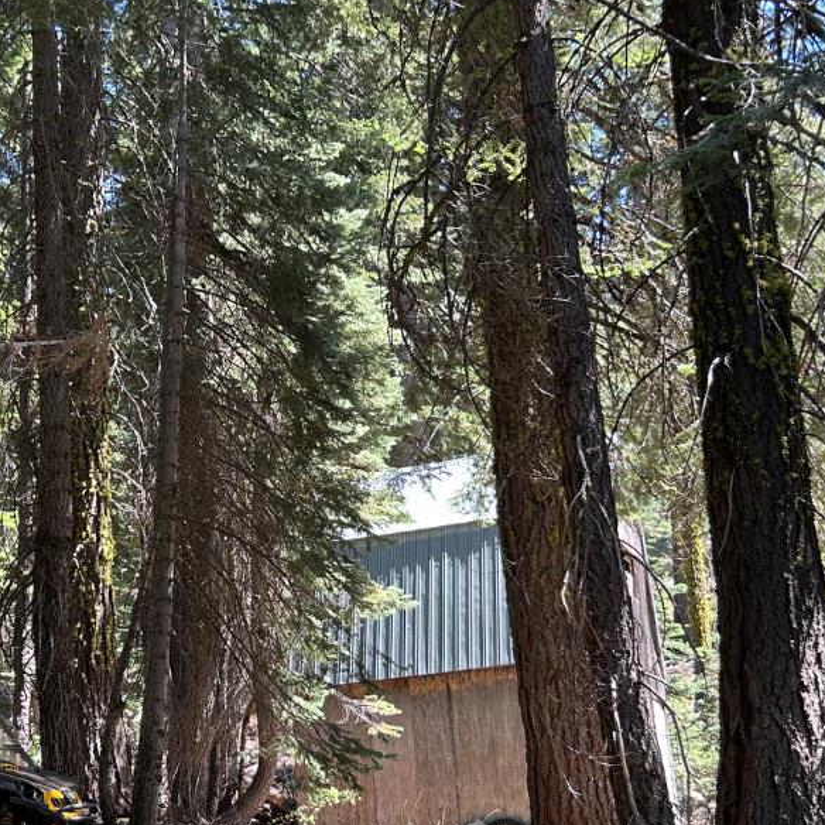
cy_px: 495
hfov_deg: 28.9
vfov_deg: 29.0
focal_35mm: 59
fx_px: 1591
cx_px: 290
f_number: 1.5
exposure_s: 1/191
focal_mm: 5.7
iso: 40
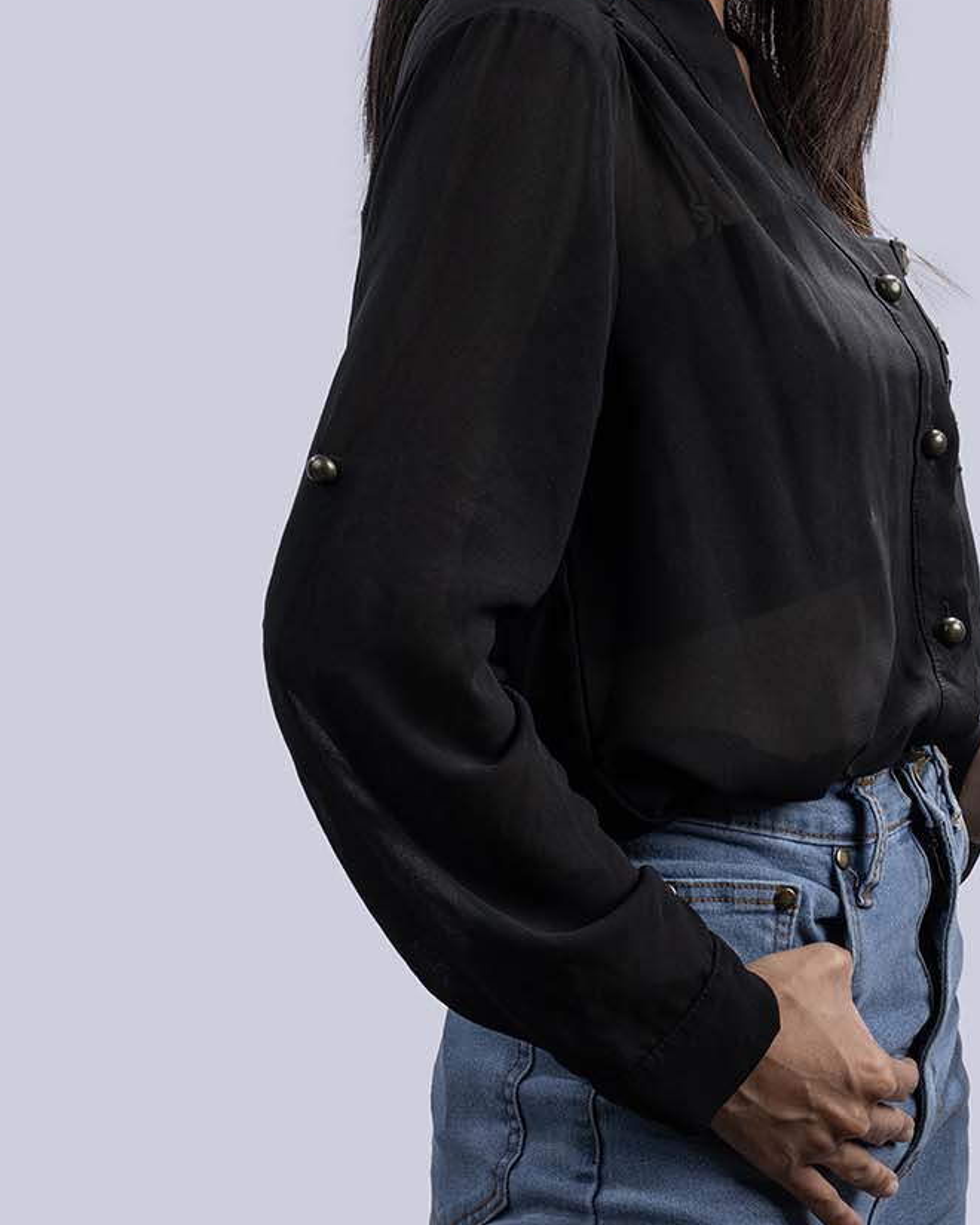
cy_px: 358
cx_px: 664
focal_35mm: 172
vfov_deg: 11.2
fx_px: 6236
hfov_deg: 9.0
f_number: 11
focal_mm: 105
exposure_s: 1/200
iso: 80
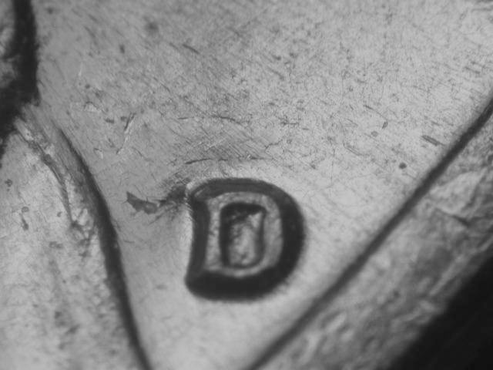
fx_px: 2193
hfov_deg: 12.8
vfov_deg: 9.6
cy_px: 185
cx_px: 246
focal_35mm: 154
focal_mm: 32
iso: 100
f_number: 5.1
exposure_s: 1/34.8
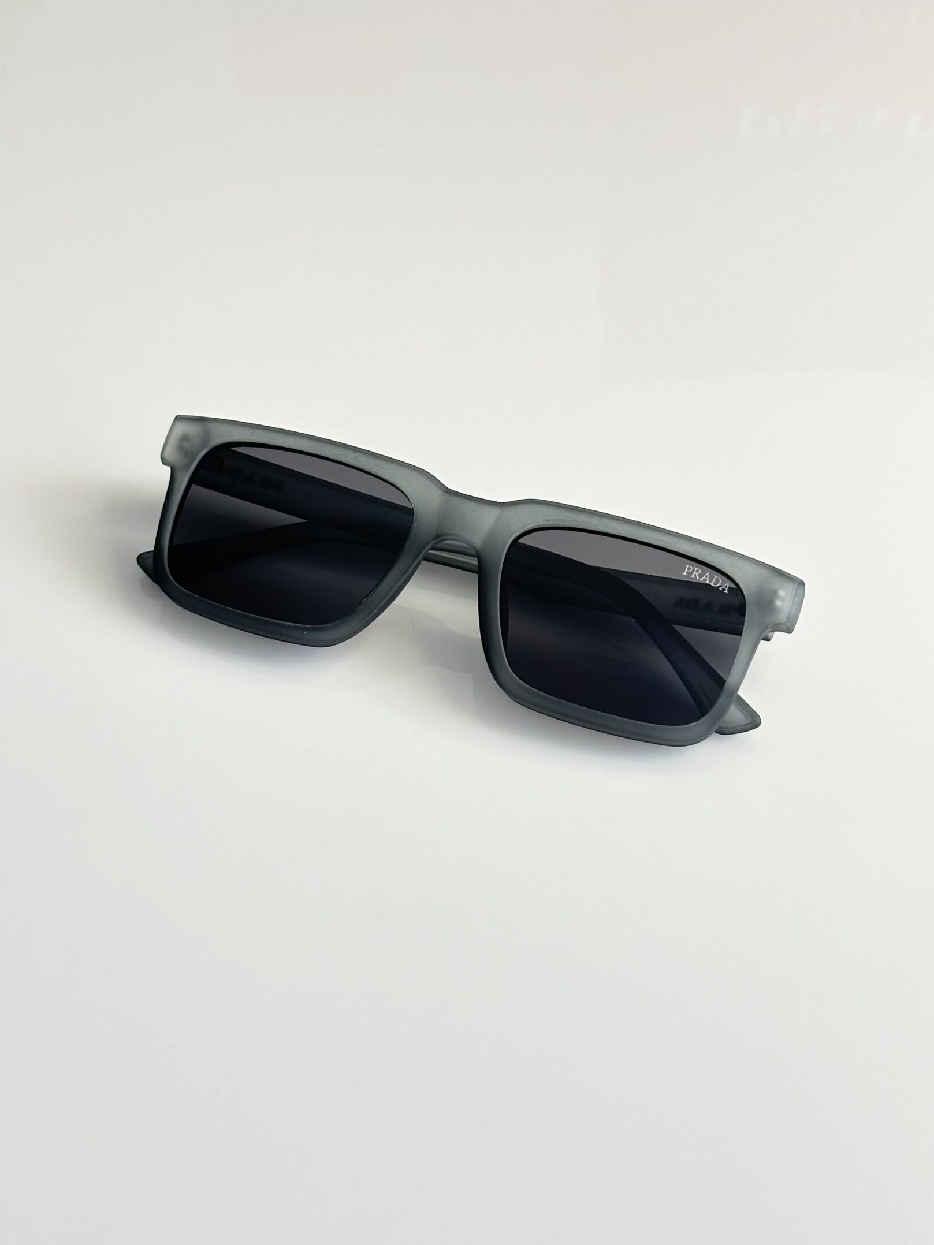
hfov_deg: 25.6
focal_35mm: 57
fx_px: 2051
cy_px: 651
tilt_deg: -49.0
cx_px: 399
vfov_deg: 33.8
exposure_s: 1/60
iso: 100
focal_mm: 6.86
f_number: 1.78
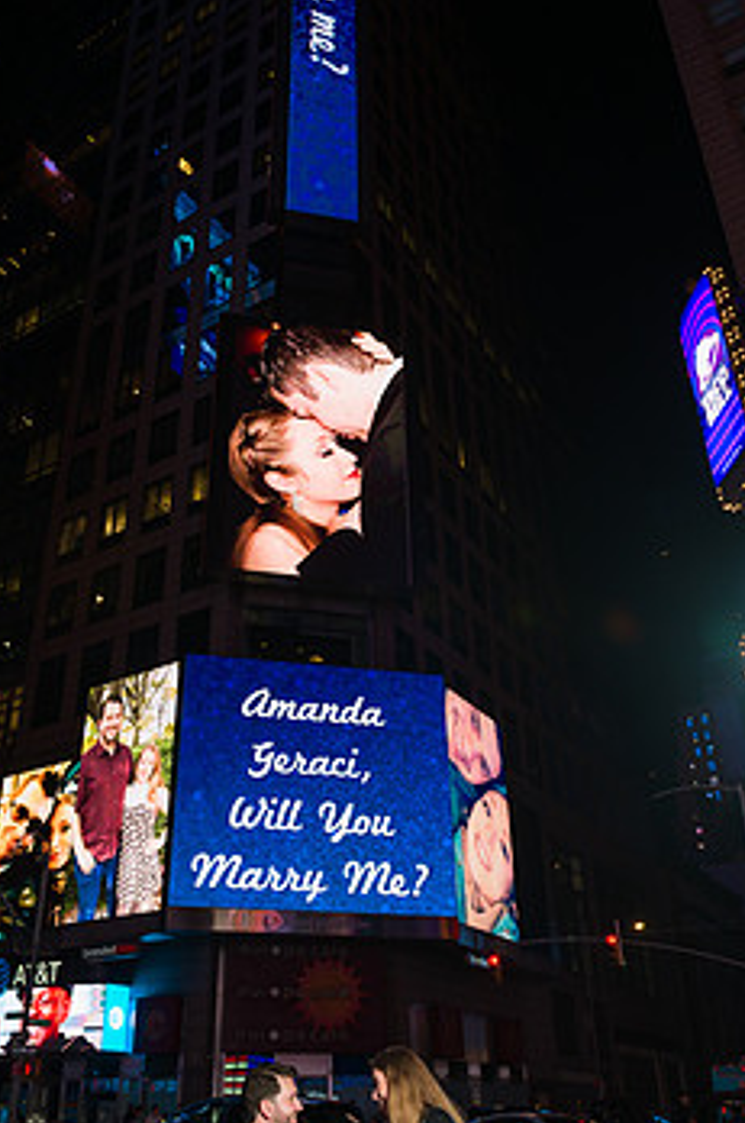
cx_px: 327
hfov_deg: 42.1
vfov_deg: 60.3
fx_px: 965
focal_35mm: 31
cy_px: 587
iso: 500
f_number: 5.6
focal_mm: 24
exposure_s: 1/200
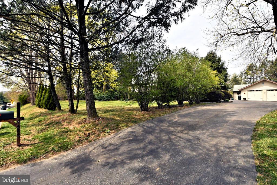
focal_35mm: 16
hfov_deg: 96.7
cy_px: 92
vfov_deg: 73.8
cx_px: 138
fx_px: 123
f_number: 5.6
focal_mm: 11
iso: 1000
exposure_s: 1/5000
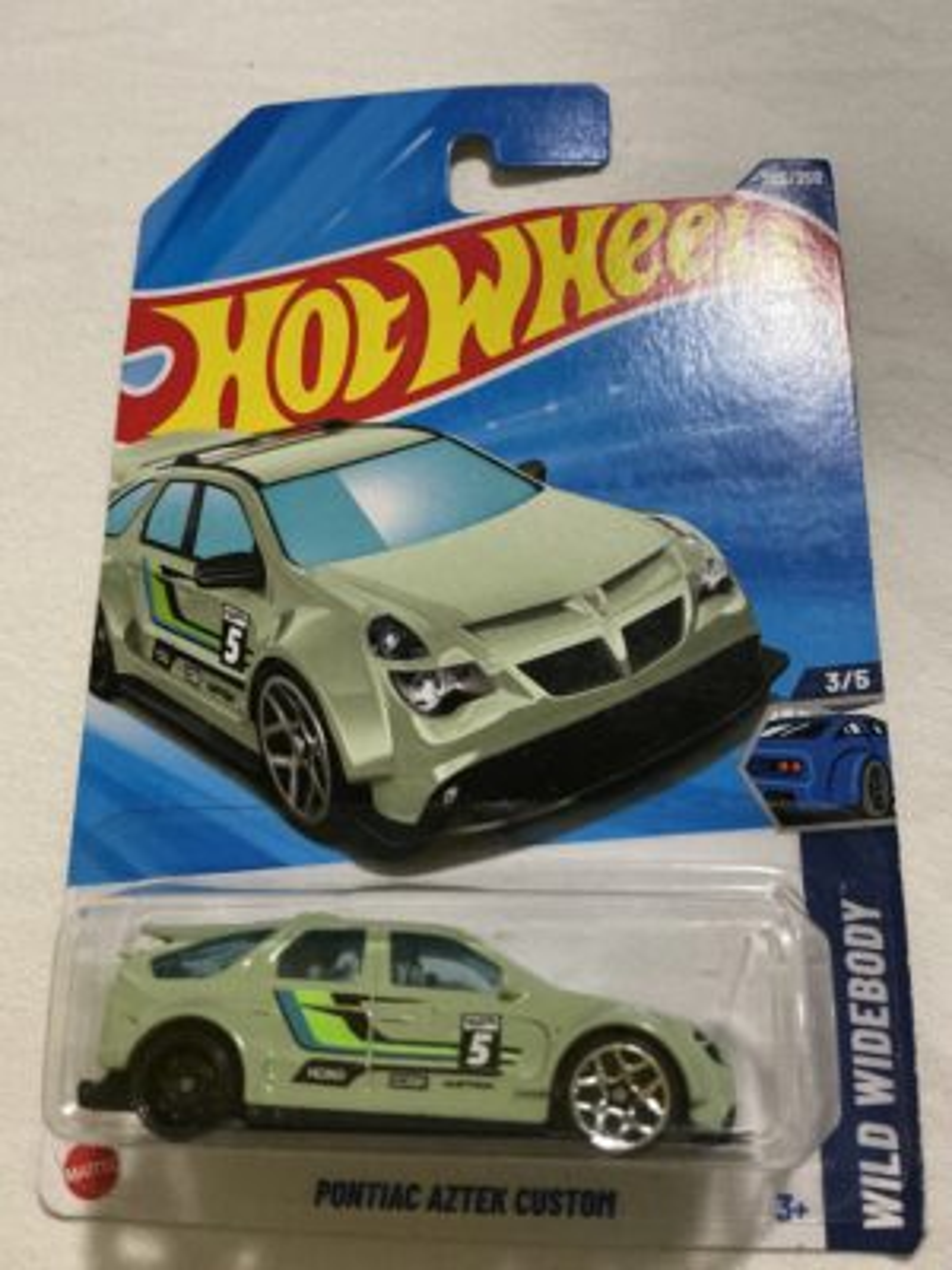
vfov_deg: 61.7
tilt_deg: -63.9
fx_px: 1063
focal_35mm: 29
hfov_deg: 48.2
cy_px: 635
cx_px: 476
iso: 320
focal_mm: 3
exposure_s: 1/30
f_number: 1.8
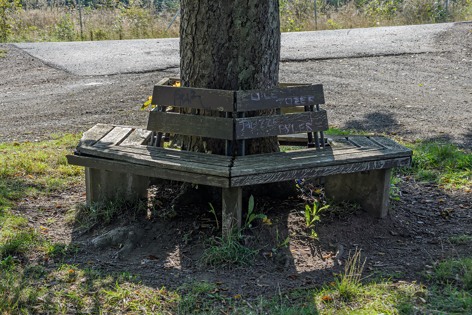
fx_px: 885
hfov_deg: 29.9
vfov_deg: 20.2
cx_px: 236
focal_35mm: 68
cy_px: 158
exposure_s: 1/160
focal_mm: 45
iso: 200
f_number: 7.1
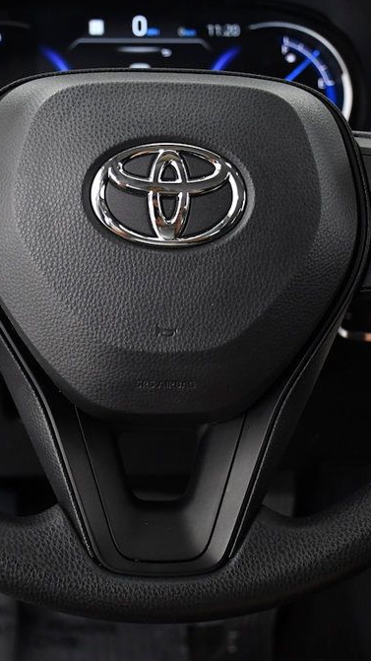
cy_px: 328
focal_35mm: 64
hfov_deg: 18.8
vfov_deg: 32.8
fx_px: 1120
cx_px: 163
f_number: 4
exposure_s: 1/320
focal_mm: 27
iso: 2500
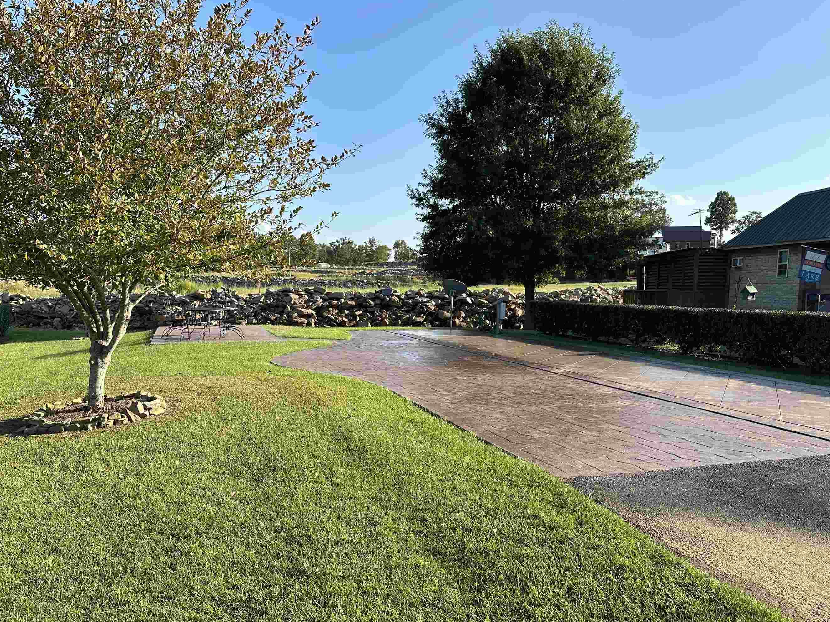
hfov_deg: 63.4
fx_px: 671
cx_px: 382
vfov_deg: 49.6
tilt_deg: -5.7
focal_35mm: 28
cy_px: 351
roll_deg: -0.6
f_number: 1.78
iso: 80
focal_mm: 6.86
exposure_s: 1/1988
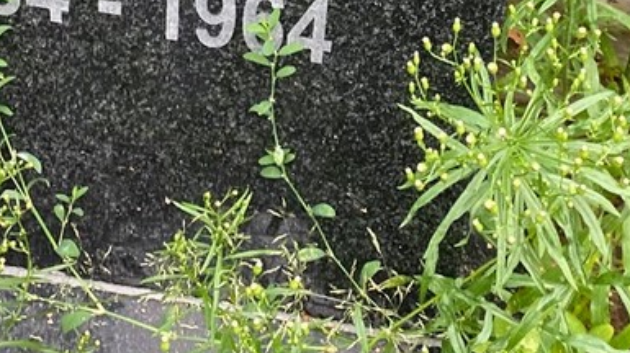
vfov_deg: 10.7
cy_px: -279
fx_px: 1770
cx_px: 335
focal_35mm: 106
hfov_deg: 20.2
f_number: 1.8
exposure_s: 1/122
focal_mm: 4.25
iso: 50
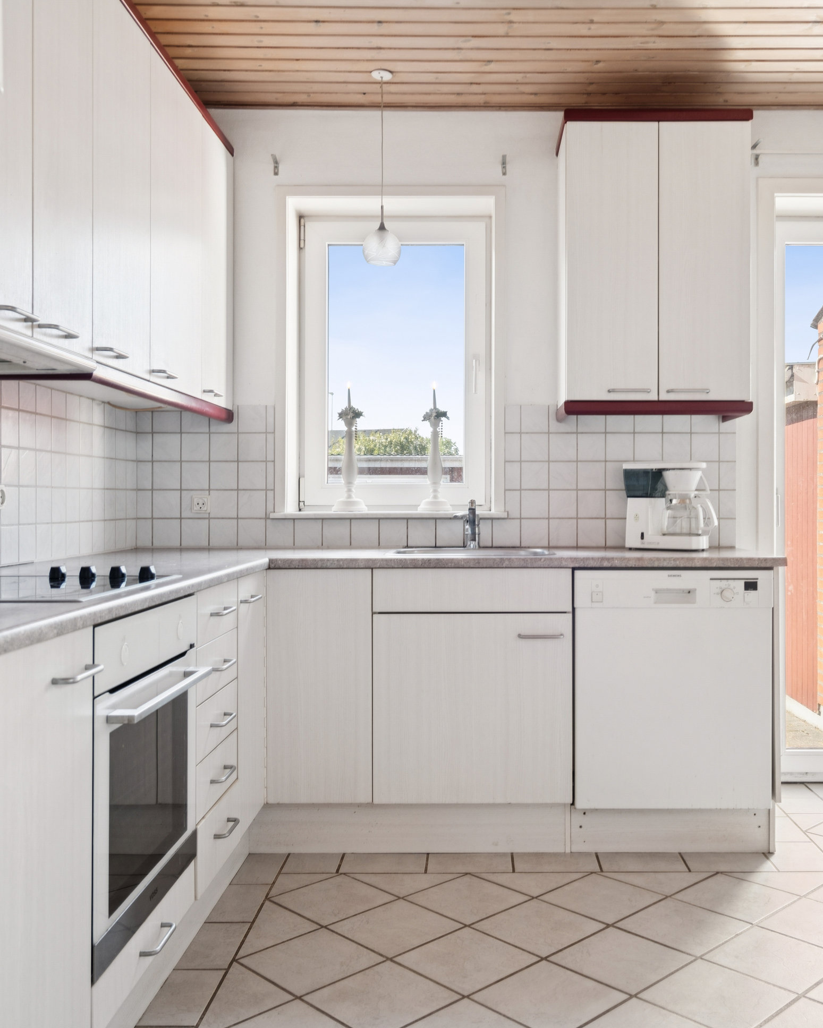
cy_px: 502
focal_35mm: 32
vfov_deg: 55.7
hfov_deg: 45.3
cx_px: 533
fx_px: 974
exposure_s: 1/100
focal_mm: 22
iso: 400
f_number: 7.1
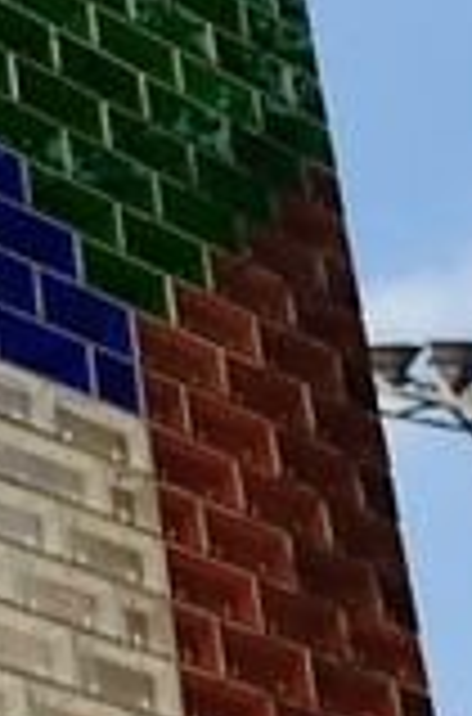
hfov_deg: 11.0
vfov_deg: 17.3
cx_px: -411
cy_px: 761
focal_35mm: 115
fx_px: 2276
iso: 200
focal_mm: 24
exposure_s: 1/800
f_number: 4
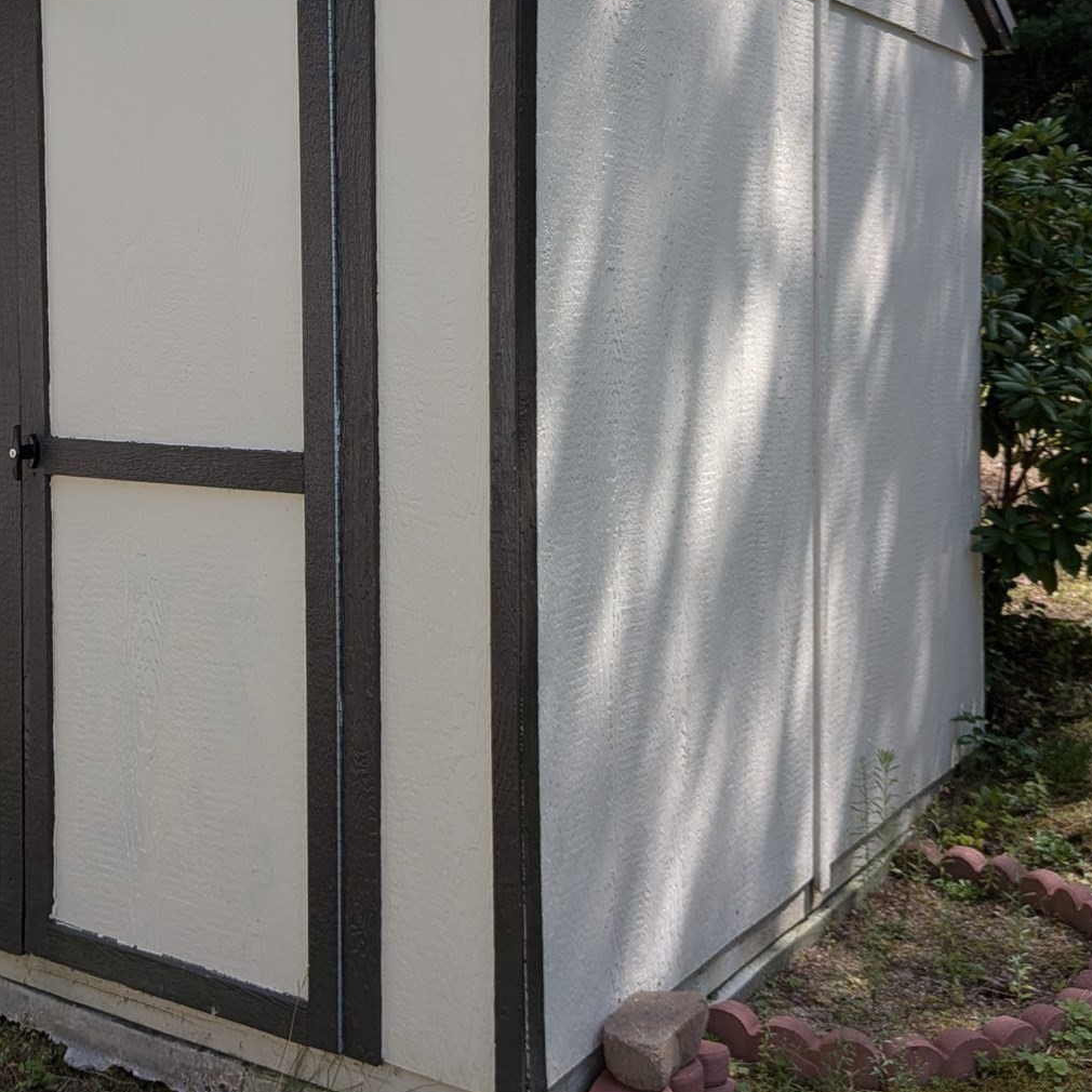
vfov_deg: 38.7
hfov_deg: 38.3
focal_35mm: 43
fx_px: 1535
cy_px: 356
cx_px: 293
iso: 26
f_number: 1.7
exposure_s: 1/1003
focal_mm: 4.53
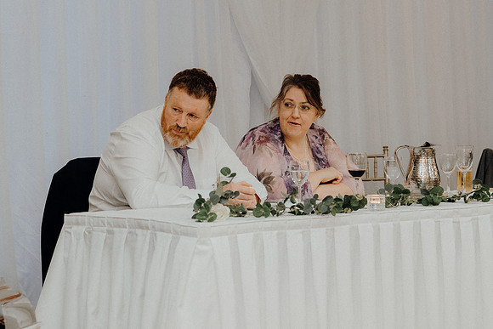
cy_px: 164
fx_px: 1438
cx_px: 246
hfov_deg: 19.5
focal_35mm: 105
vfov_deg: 13.0
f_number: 3.5
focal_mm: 70
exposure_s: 1/200
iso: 2000
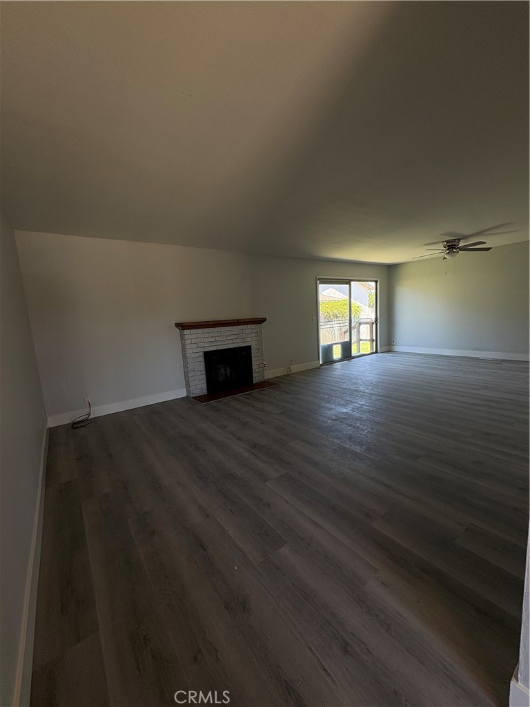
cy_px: 354
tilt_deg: -7.2
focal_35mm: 14
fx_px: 286
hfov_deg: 85.7
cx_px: 265
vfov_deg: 102.1
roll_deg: +3.1
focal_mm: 2.22
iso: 80
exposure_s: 1/120
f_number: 2.2
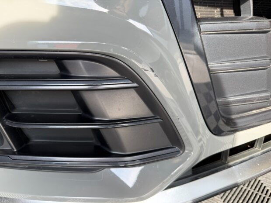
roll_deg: +5.0
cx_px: 136
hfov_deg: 71.6
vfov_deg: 56.8
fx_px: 188
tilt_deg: -17.3
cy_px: 102
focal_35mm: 24
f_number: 1.78
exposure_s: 1/165
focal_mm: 6.76
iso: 64
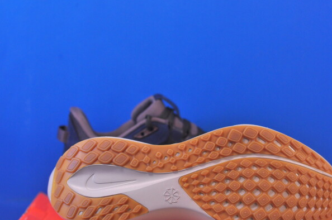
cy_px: 121
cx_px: 188
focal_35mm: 101
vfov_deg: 13.5
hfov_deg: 20.2
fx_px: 930
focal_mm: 50
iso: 250
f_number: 2.8
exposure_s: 1/320
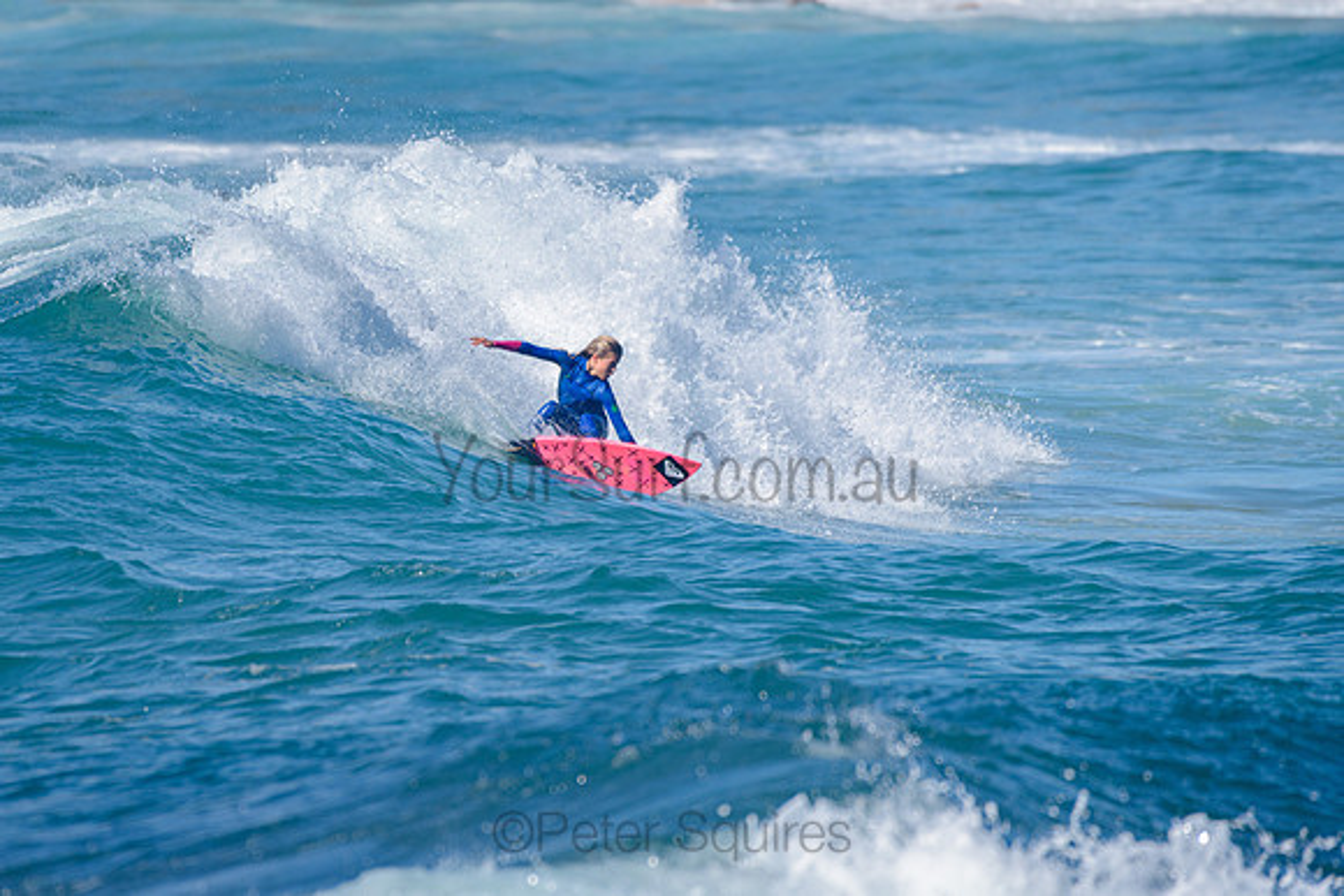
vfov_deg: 2.2
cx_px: 520
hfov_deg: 3.4
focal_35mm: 613
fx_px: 22882
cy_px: 360
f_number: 5.6
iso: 125
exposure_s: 1/2000
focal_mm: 500
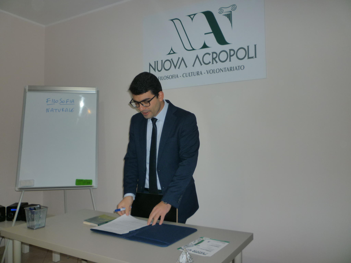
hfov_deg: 61.7
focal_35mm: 29
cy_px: 132
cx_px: 176
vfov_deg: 48.2
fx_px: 294
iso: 125
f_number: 3.3
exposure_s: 1/30
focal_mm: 5.2
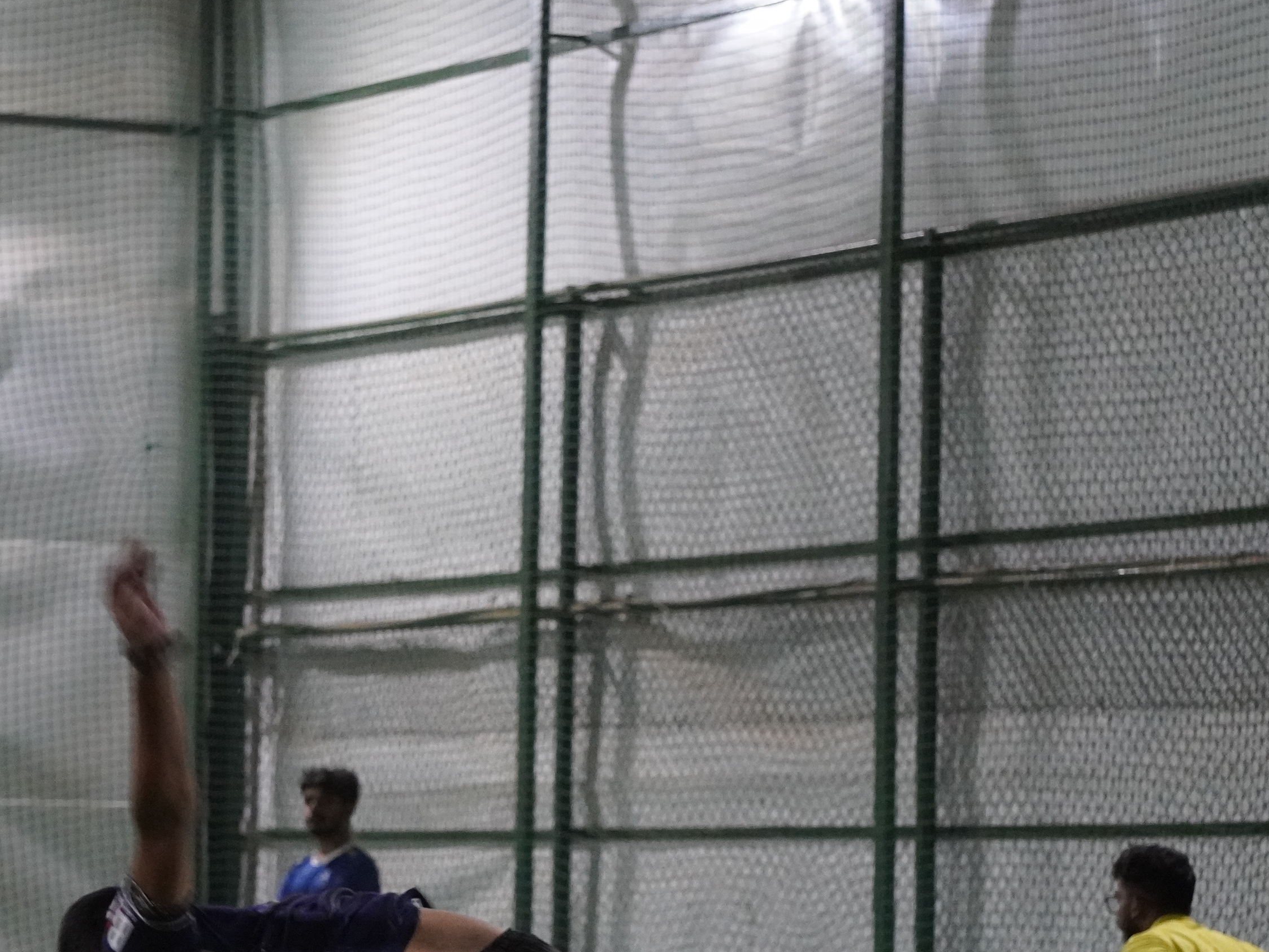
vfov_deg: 6.8
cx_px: 673
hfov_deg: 9.1
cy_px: 771
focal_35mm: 218
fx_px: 7992
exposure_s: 1/200
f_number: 4.5
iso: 4000
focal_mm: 80
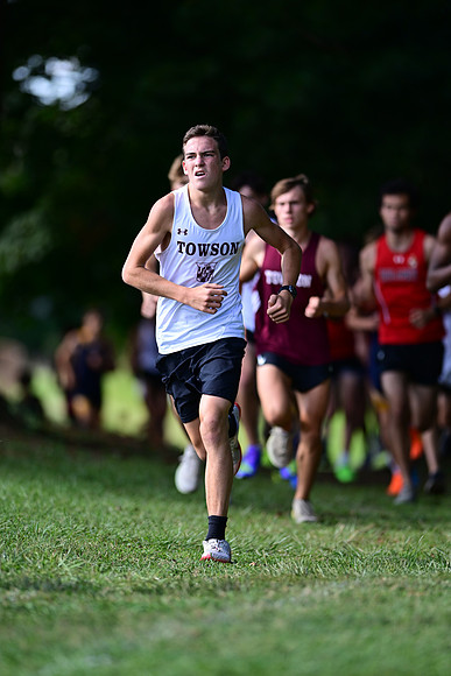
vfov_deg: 6.9
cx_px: 226
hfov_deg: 4.6
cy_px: 338
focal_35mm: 300
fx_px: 5634
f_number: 2.8
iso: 640
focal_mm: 300
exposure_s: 1/2500
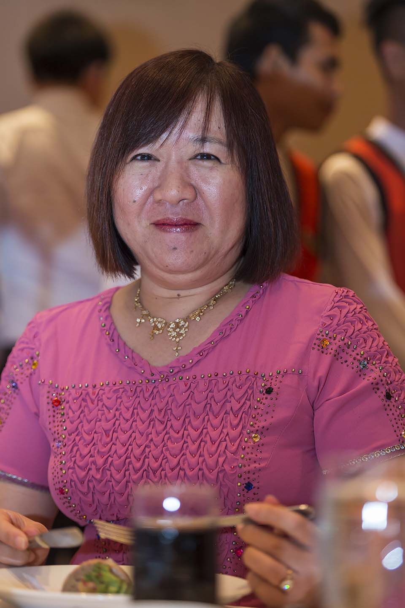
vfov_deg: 18.6
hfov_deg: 12.4
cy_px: 304
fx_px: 1858
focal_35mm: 110
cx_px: 202
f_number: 3.5
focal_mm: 110
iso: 1600
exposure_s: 1/125
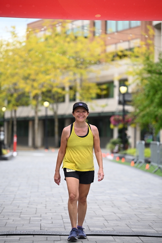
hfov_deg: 11.4
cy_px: 122
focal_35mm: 120
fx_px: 809
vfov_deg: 17.1
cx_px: 81
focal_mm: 120
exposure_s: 1/1600
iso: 640
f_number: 2.8
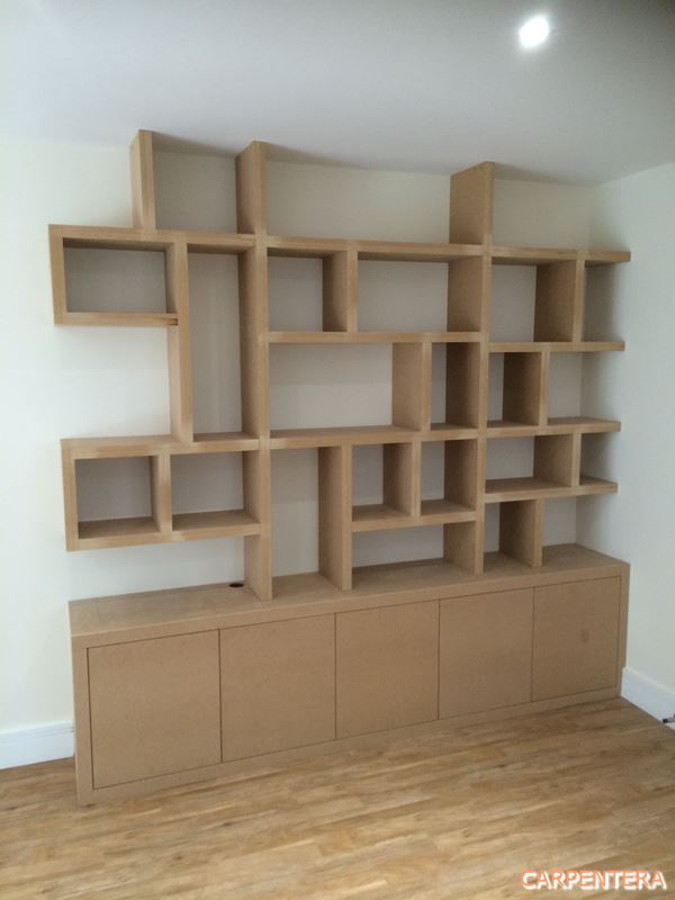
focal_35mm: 30
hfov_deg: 46.8
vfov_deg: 60.0
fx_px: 780
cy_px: 450
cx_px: 338
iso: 200
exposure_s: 1/33
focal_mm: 4.12
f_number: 2.2
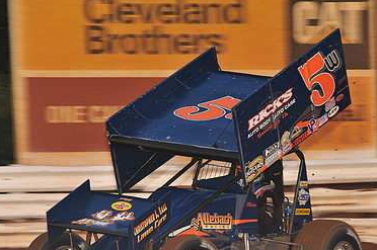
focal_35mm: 312
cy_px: 193
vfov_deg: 4.4
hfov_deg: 6.6
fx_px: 3263
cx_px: 218
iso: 1000
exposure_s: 1/320
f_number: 7.1
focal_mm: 200
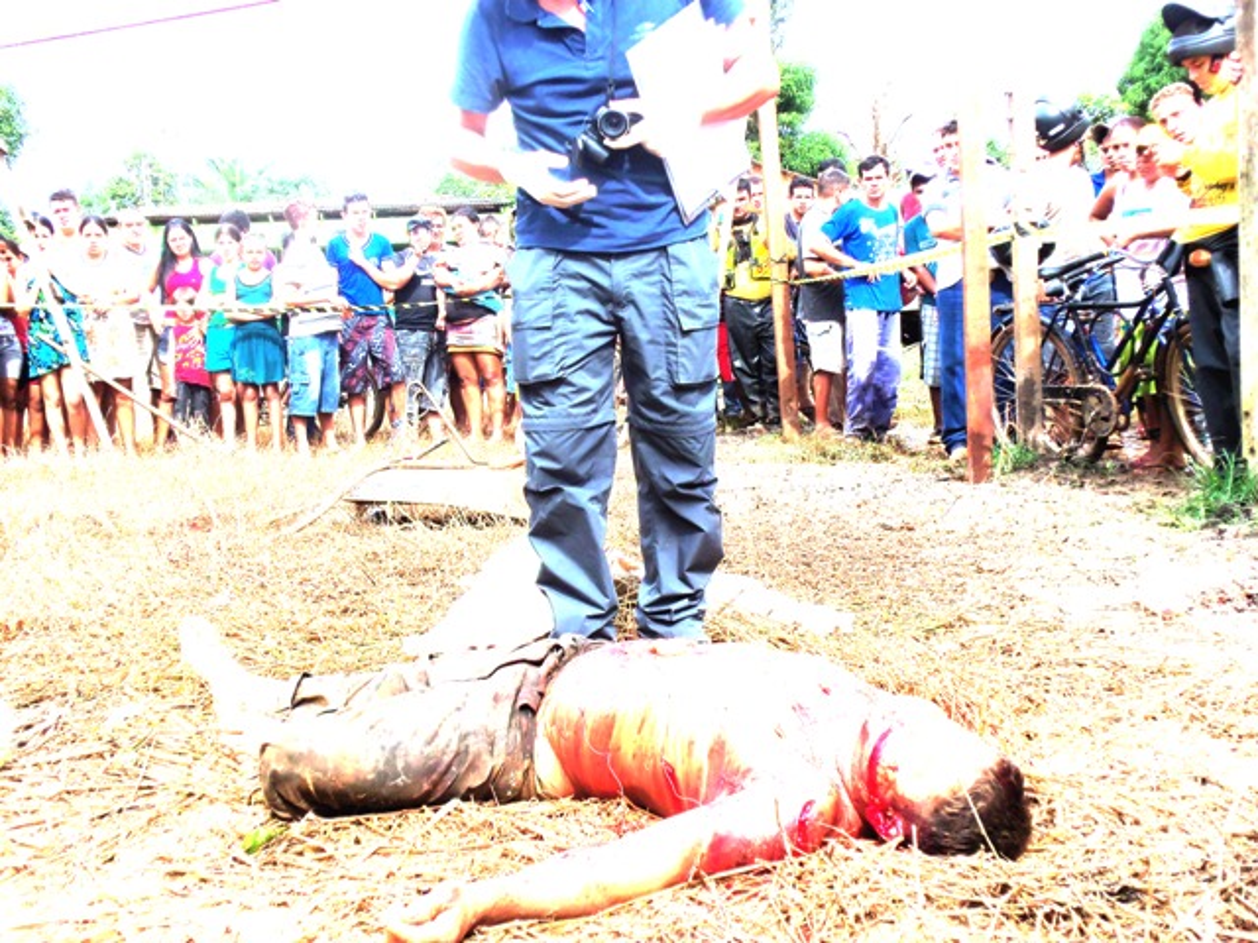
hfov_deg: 39.7
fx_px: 1744
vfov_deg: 30.3
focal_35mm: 48
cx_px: 629
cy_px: 472
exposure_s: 1/500
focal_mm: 8.7
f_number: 3.9
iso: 80
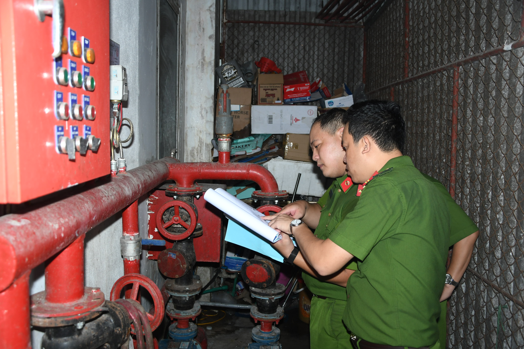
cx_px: 262
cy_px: 174
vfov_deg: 40.0
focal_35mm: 33
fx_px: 480
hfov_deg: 57.2
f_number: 4
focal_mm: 22
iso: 500
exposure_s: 1/200
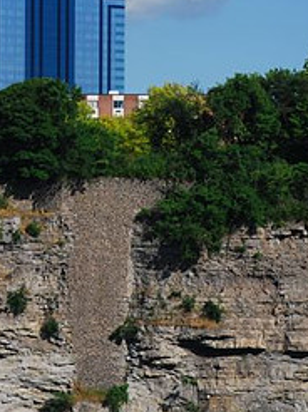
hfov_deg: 5.4
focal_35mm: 273
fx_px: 3244
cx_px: 52
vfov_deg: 7.3
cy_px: 118
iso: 100
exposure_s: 1/500
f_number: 5.6
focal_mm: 80
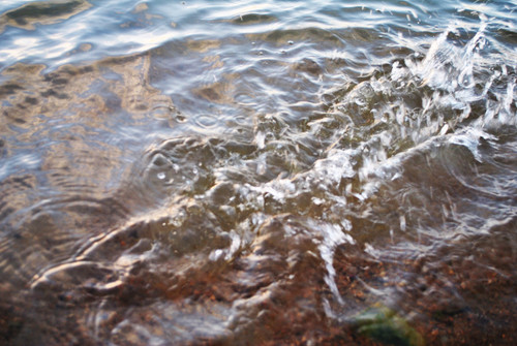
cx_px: 258
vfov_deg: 28.2
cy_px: 173
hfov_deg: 41.1
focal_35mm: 48
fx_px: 690
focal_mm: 32
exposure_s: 1/60
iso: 250
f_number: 4.8
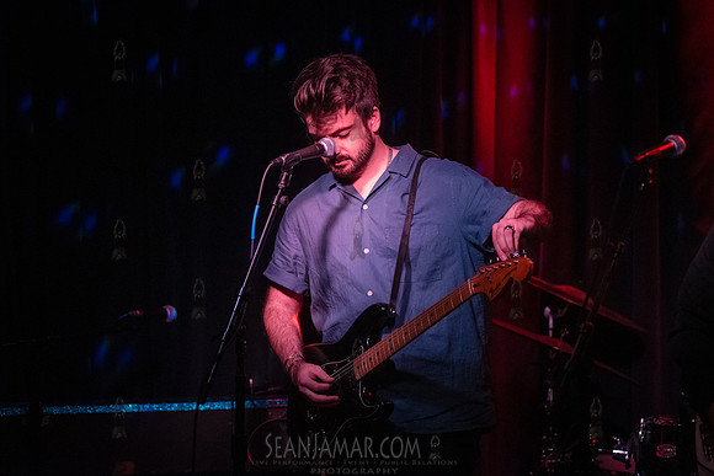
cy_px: 210
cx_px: 362
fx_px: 2434
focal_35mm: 123
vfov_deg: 11.2
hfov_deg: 16.7
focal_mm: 105
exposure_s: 1/250
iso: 8000
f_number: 2.8
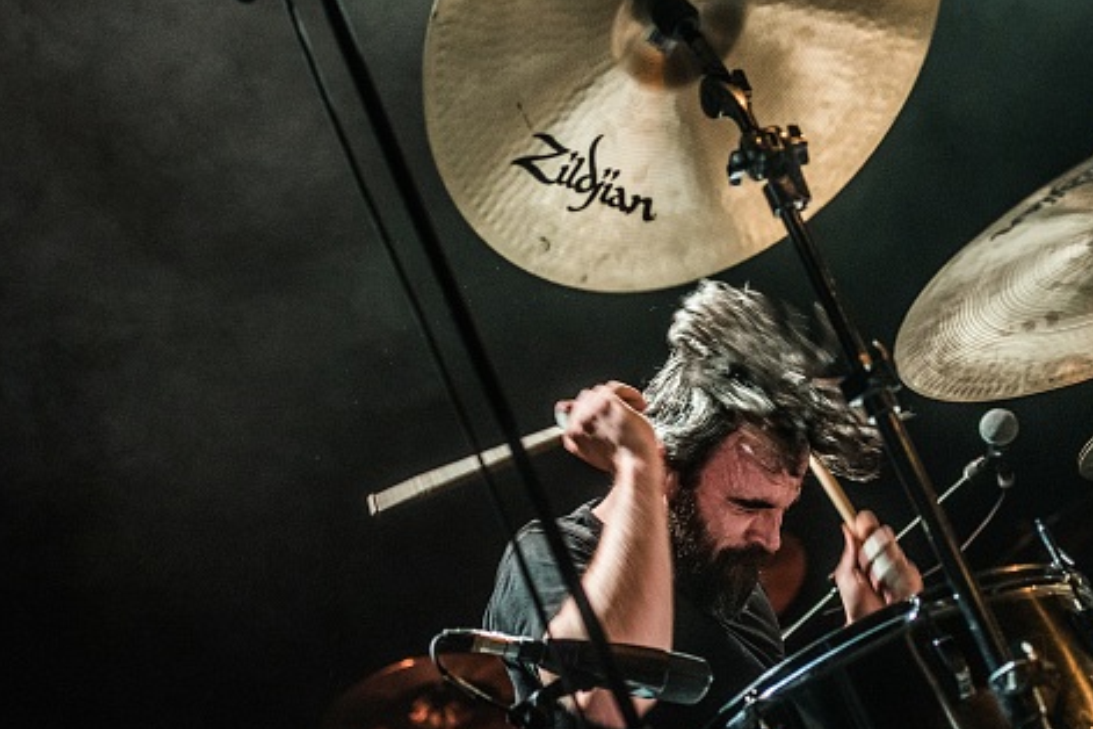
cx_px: 733
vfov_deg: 12.8
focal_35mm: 107
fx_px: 3248
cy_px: 426
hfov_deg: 19.0
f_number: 2.8
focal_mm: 70
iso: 2500
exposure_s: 1/100
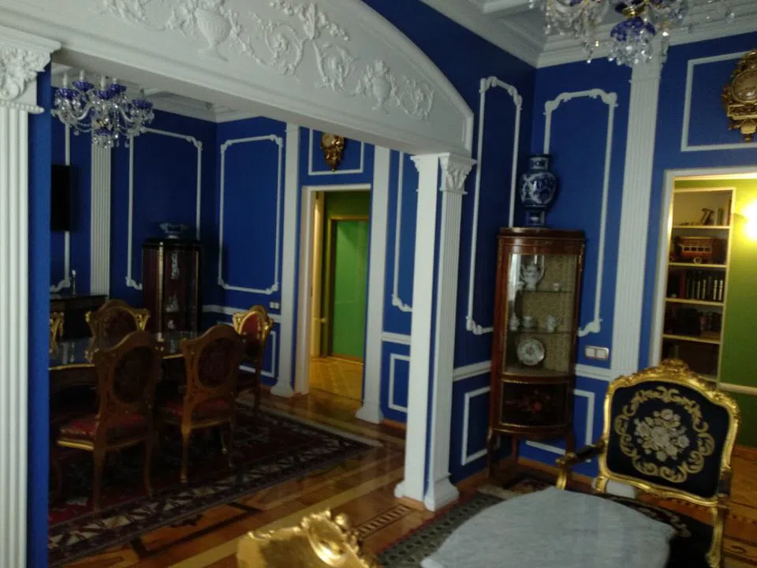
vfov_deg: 53.1
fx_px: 569
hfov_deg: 67.3
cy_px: 284
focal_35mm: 26
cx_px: 378
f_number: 2.2
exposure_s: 1/17
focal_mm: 3.81
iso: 800
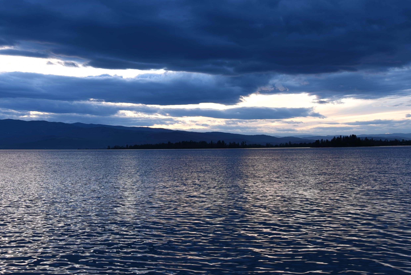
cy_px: 26
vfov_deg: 22.8
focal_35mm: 58
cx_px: 119
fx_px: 662
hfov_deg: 34.0
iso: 100
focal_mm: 24
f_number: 5
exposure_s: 1/15
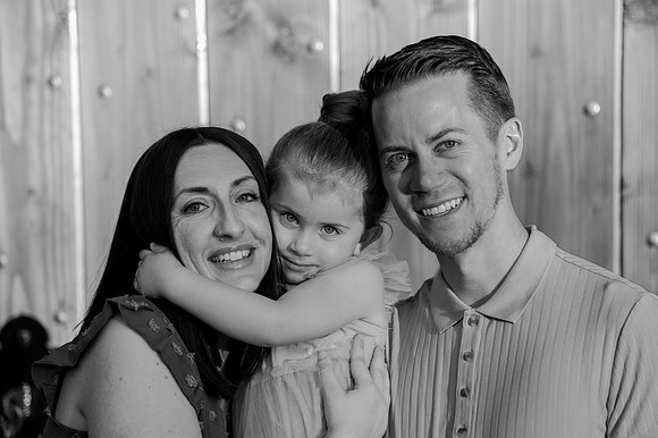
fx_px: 2398
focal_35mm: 131
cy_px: 265
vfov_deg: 10.4
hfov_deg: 15.6
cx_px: 365
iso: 640
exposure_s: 1/400
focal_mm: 105
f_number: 4
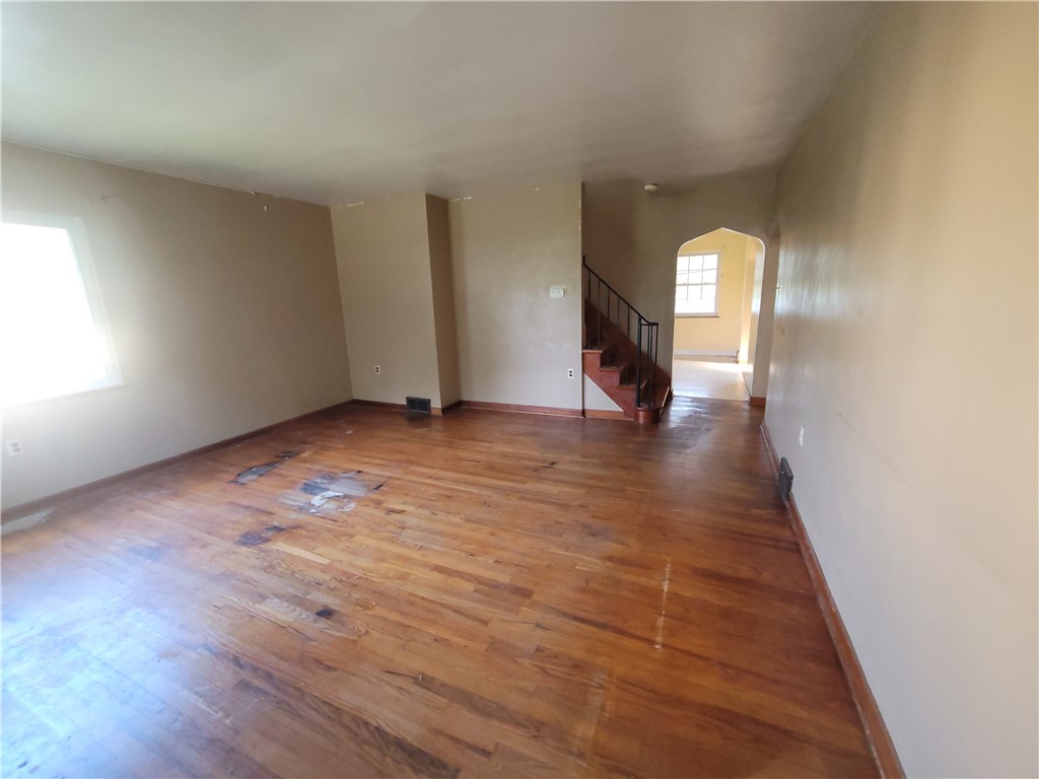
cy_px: 390
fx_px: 390
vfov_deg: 89.9
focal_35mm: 13
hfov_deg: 106.2
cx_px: 520
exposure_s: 1/30
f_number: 2.2
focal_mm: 2.2
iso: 320
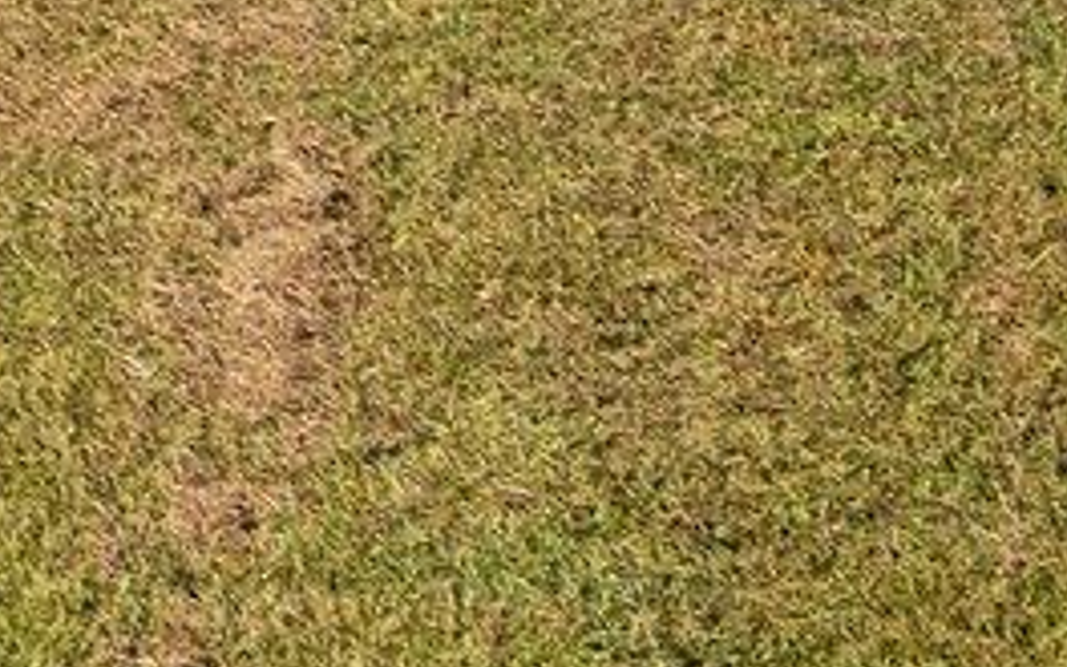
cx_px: -2453
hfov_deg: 8.0
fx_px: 6223
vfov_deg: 5.8
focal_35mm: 214
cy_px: -1128
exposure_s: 1/2500
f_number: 4
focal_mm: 13
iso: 200
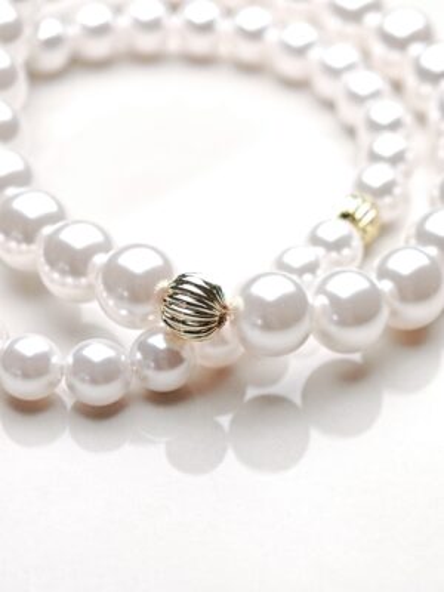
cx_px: 222
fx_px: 1744
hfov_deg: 14.5
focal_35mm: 102
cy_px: 296
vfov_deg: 19.3
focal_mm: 11.5
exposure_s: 1/410
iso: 50
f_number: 1.8
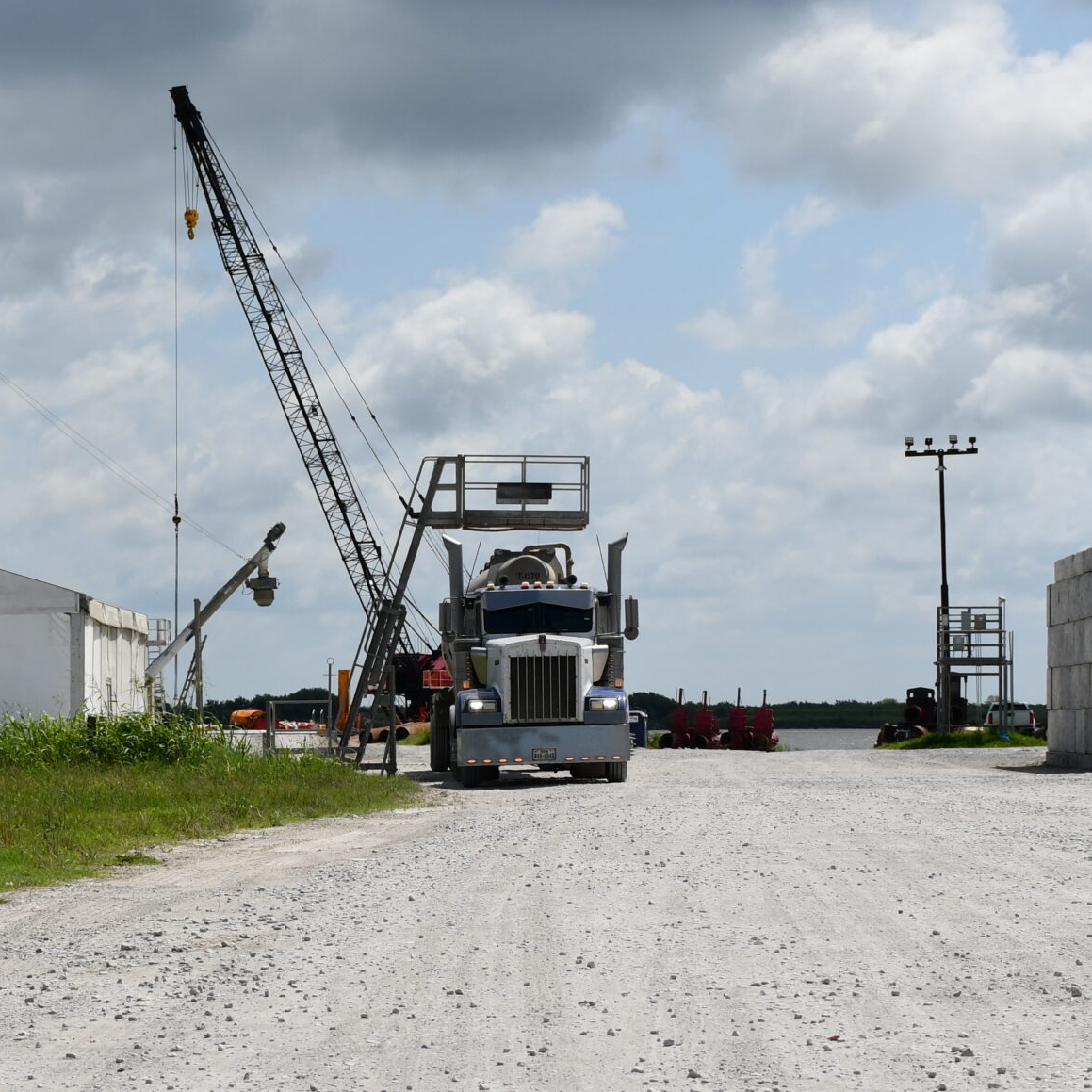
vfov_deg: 16.3
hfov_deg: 16.3
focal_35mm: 107
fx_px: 3819
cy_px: 664
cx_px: 509
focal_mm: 38
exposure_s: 1/2000
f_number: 8
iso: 250
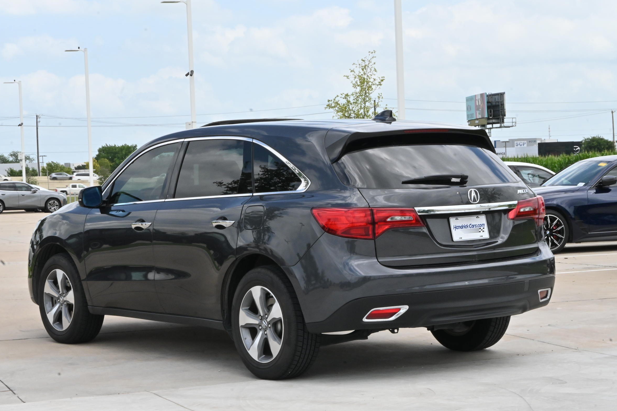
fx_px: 1364
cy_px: 234
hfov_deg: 25.5
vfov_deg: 17.1
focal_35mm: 80
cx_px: 276
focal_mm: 45
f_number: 32
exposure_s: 1/160
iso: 900
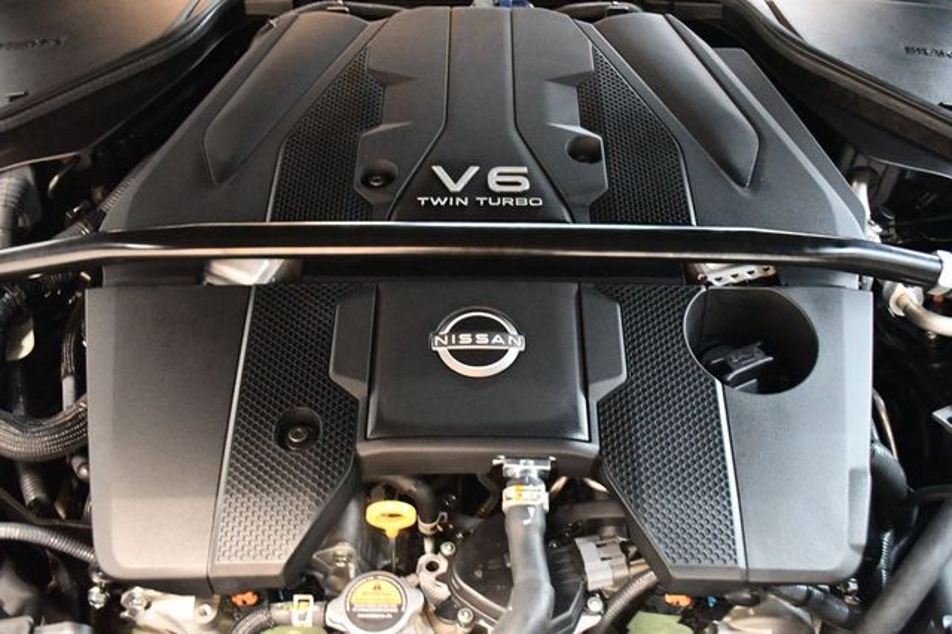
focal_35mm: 33
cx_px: 476
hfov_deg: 57.2
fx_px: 872
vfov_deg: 39.9
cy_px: 317
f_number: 4
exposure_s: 1/50
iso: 12800
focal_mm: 22
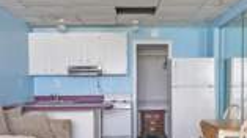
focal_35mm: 48
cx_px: 164
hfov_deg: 42.4
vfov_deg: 24.7
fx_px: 314
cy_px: 93
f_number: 6.3
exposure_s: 1/20
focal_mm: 10
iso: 100
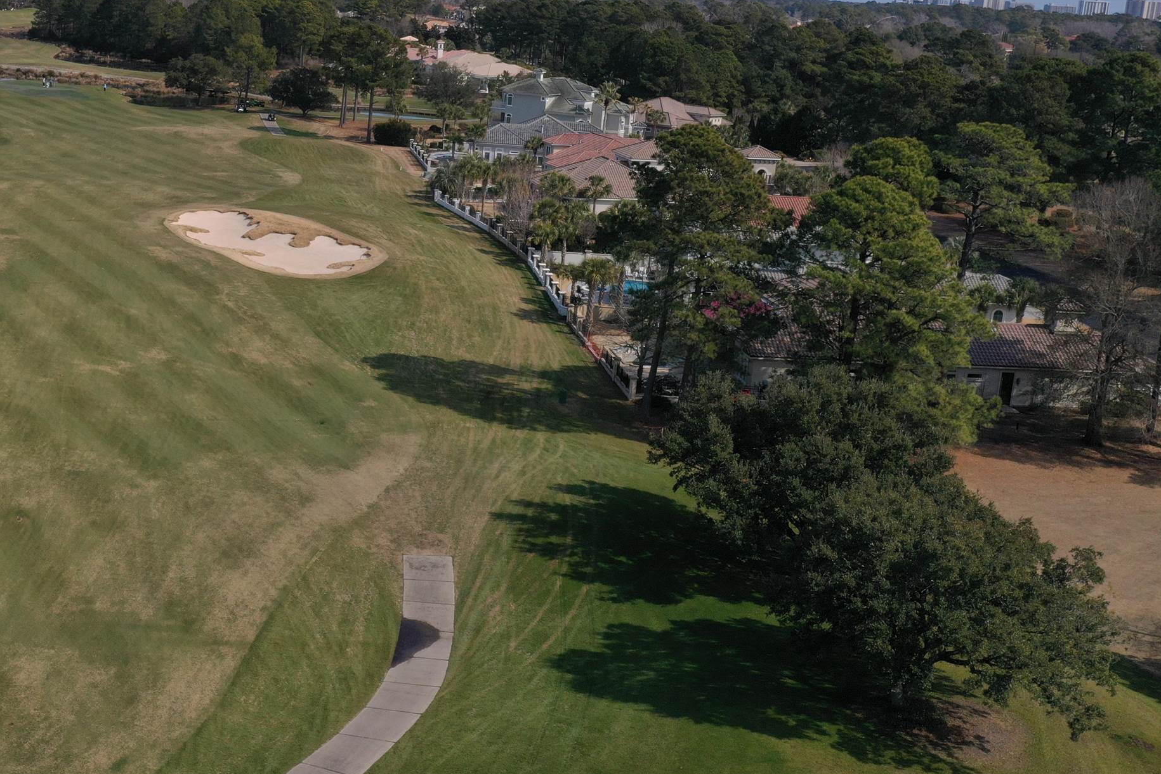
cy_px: 327
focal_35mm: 47
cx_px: 324
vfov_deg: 28.6
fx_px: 1516
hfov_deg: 41.0
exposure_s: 1/120
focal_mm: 10.26
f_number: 7.1
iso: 100
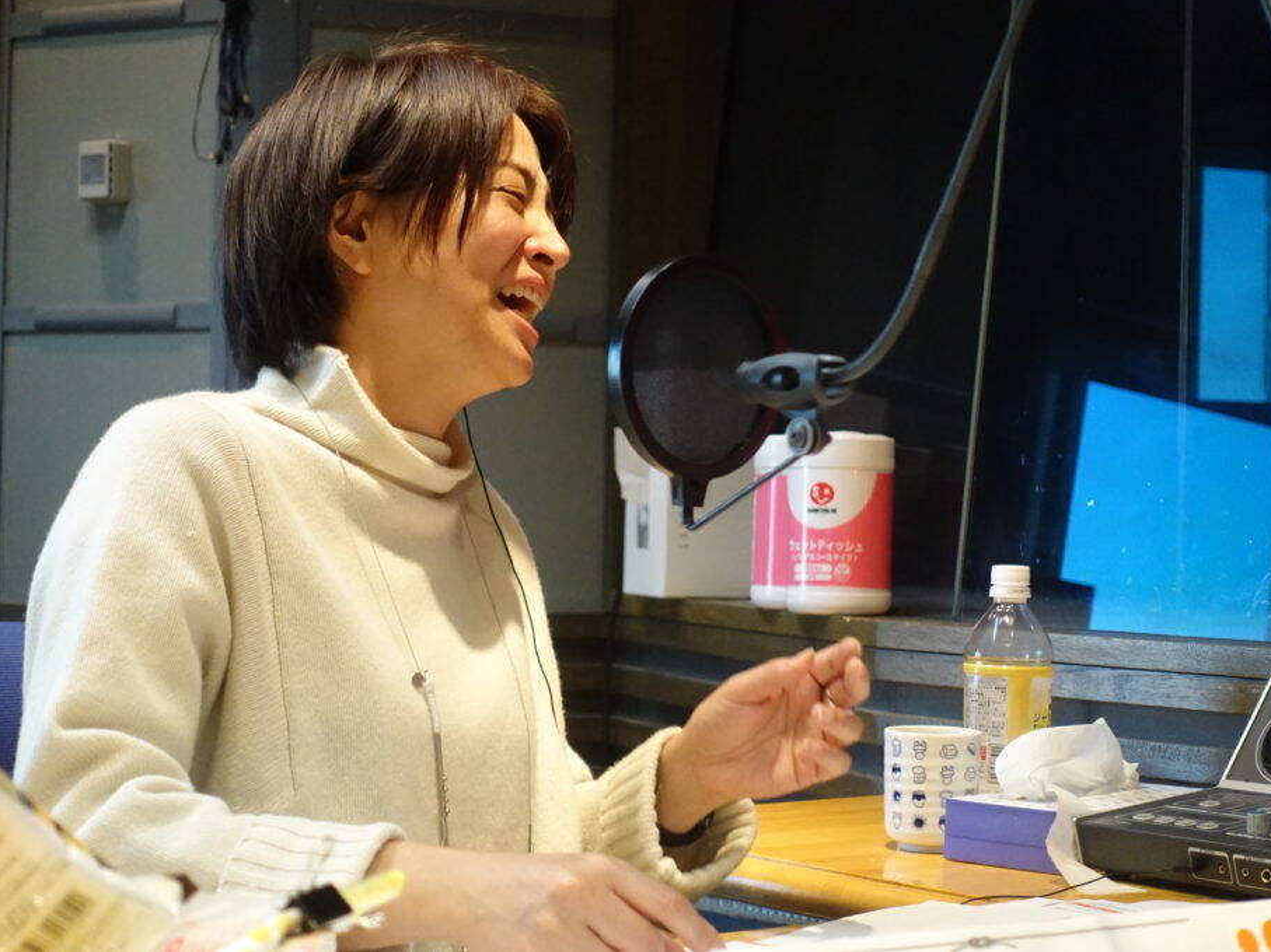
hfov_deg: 25.7
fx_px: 2790
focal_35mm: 76
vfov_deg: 19.4
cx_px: 582
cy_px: 475
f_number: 2.8
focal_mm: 25.7
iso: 2500
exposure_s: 1/250
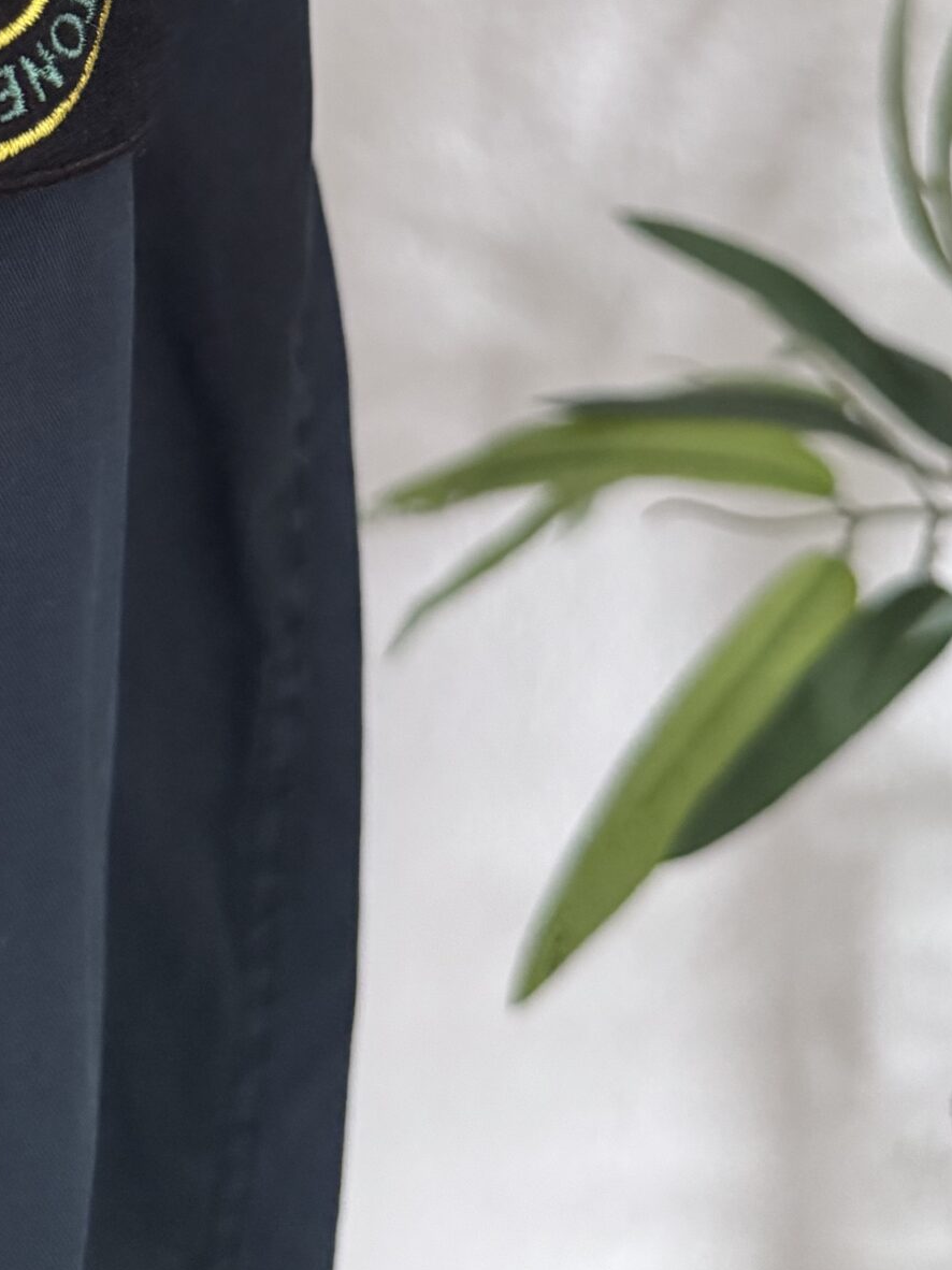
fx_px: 1907
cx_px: 9
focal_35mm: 52
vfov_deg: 34.2
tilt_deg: -10.9
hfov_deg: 26.6
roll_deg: -1.0
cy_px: 61
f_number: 1.78
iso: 800
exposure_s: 1/60
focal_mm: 6.76
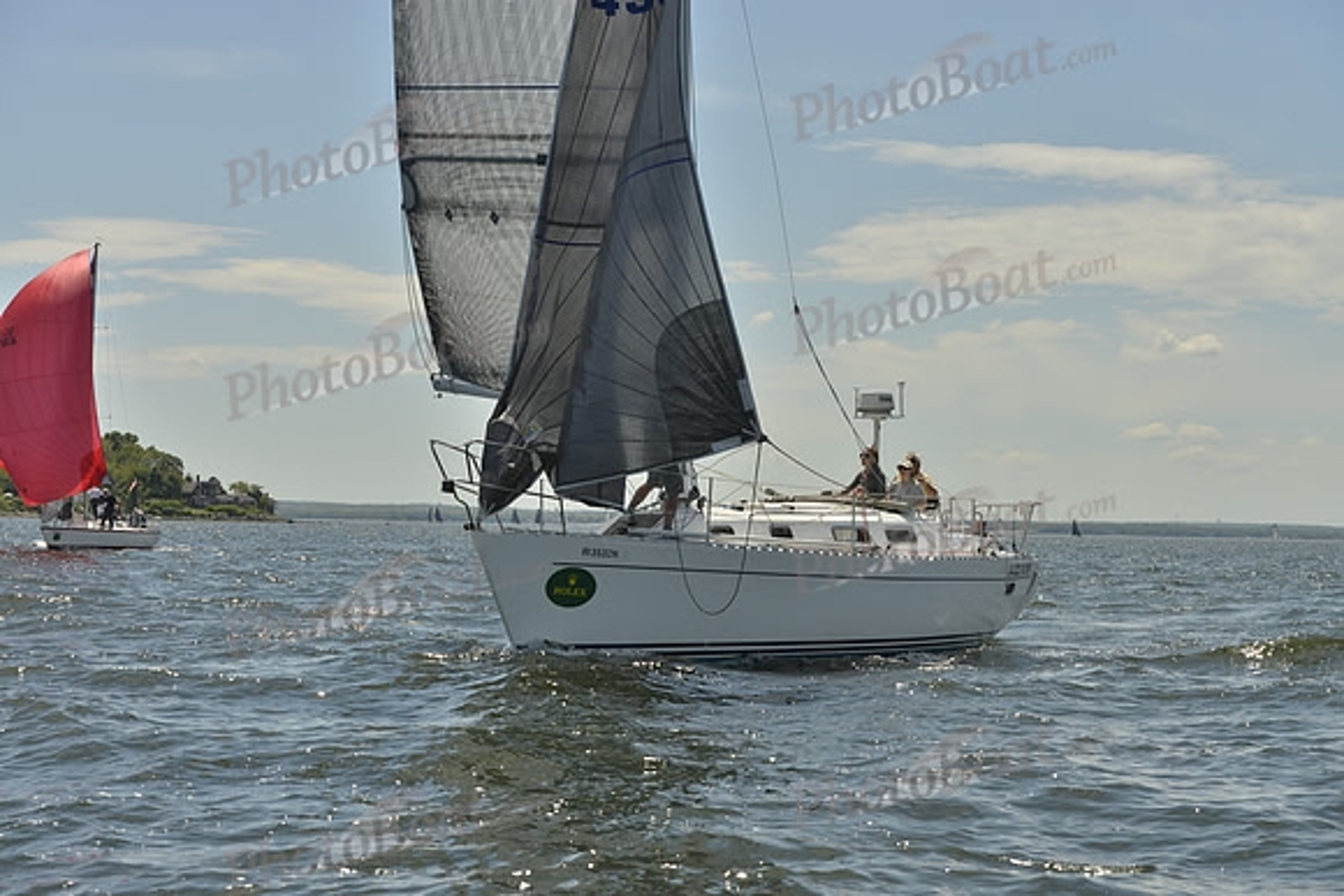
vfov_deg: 19.5
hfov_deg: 28.8
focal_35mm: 70
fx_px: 2614
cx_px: 672
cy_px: 448
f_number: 9
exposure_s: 1/1600
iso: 280
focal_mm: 70
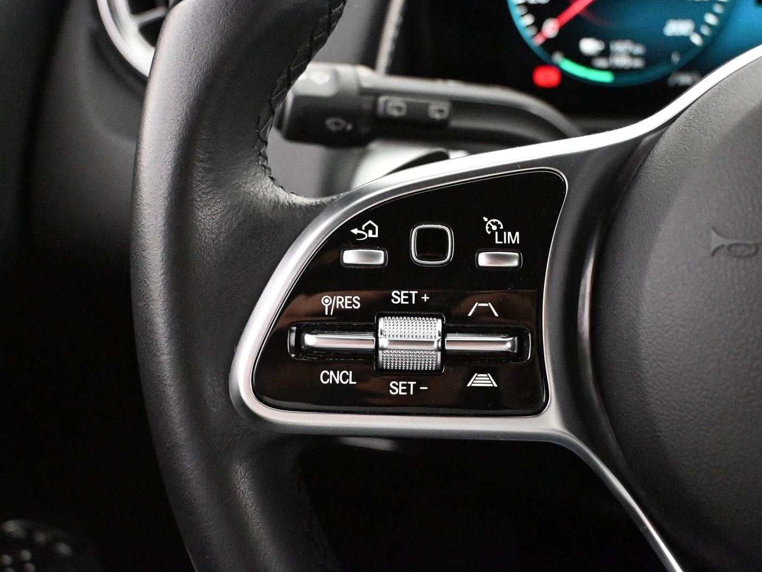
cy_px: 284
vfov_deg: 34.7
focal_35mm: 42
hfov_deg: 45.2
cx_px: 387
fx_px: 915
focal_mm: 25
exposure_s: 1/60
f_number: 4.2
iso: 12800
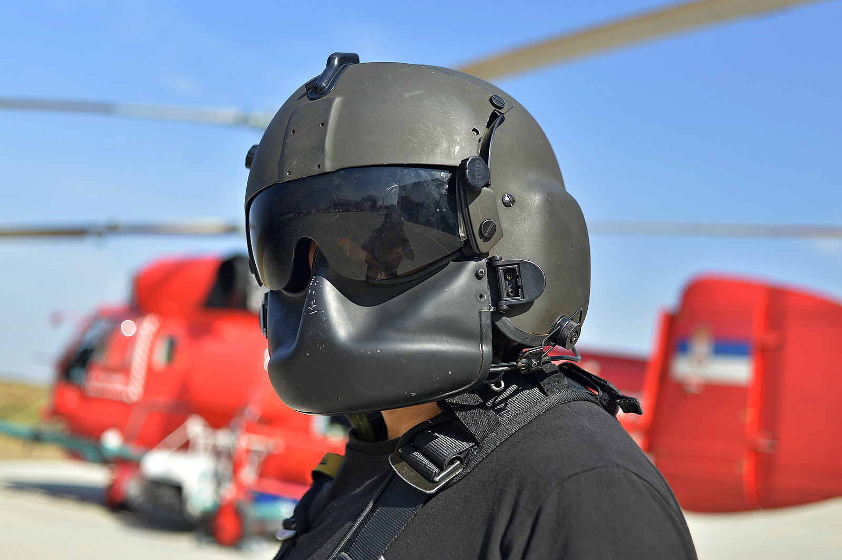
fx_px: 818
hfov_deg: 54.5
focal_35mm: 35
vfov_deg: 37.8
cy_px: 280
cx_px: 421
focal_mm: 35
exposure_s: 1/1000
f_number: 2.8
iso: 140
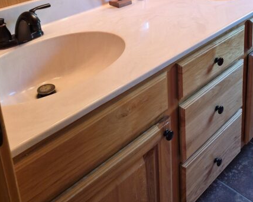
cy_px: -11
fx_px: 314
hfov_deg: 43.0
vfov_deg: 32.2
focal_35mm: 42
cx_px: 176
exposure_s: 1/120
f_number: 1.8
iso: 500
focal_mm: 5.4
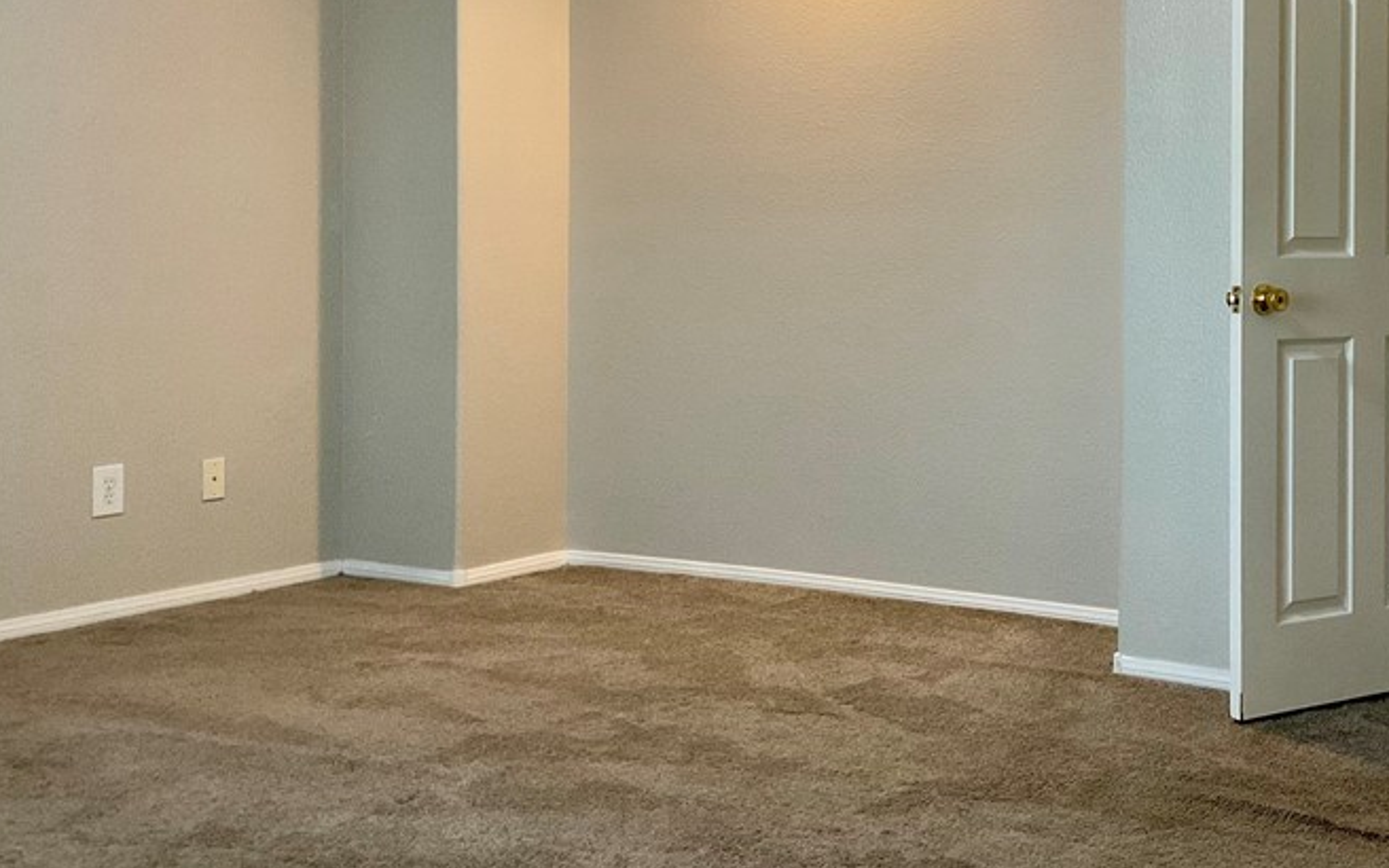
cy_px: 258
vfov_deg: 26.6
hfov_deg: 40.5
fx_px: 1817
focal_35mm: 48
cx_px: 1063
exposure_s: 1/60
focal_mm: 3
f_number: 1.8
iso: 200
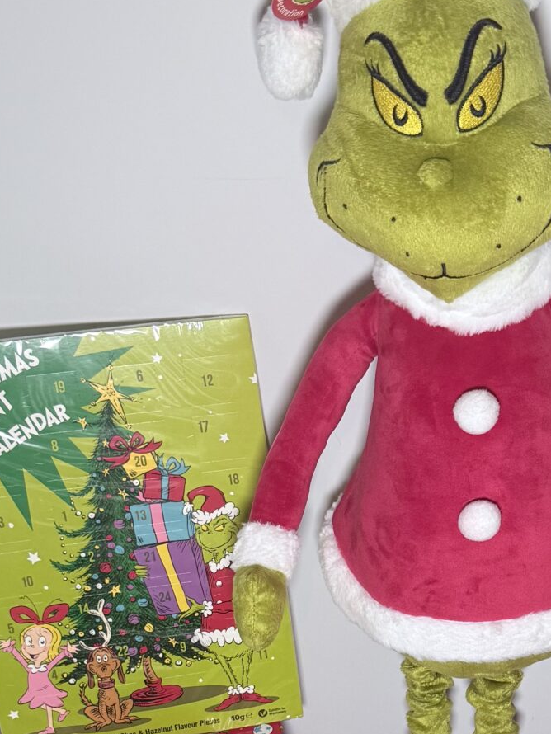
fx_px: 1464
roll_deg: +0.4
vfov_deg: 26.5
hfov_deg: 20.9
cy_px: 746
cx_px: 489
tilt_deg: -38.9
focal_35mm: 69
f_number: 1.78
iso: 200
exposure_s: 1/121
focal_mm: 6.76
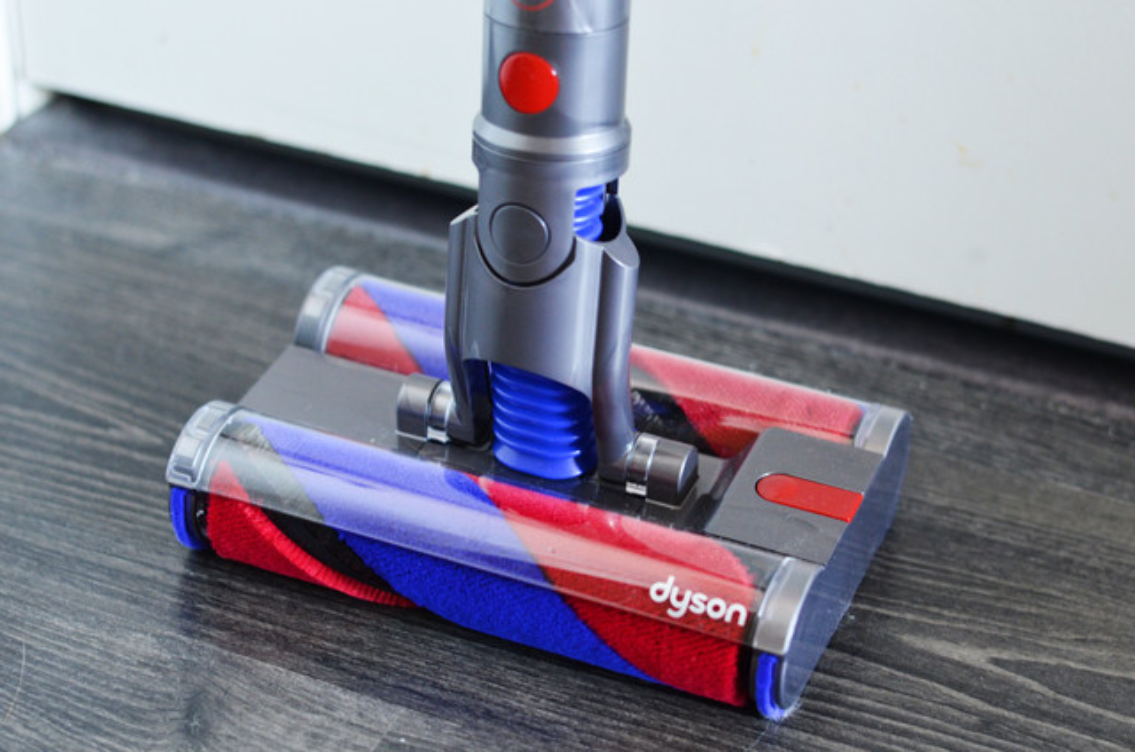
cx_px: 568
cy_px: 376
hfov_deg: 27.0
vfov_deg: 18.1
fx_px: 2360
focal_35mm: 75
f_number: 2.8
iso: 1100
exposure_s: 1/30
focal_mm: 50
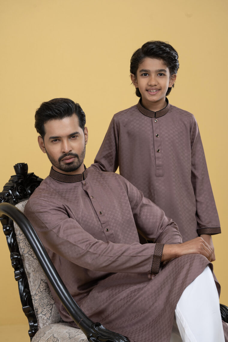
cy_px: 171
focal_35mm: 143
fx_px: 1358
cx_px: 114
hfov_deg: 9.6
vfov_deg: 14.3
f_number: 8
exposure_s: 1/125
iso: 160
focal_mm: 143
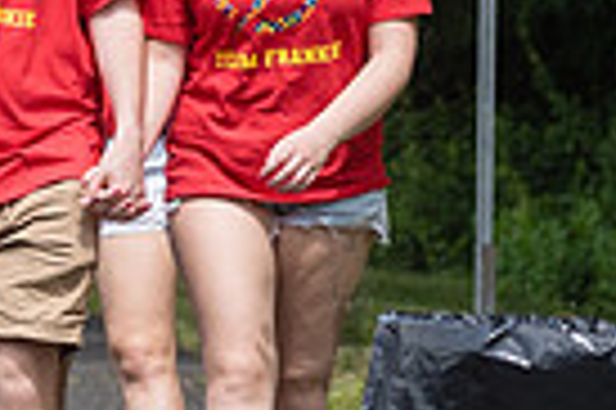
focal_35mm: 601
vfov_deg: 2.3
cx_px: -22
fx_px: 10271
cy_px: 61
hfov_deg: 3.4
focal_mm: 120
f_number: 4.5
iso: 250
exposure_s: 1/1000
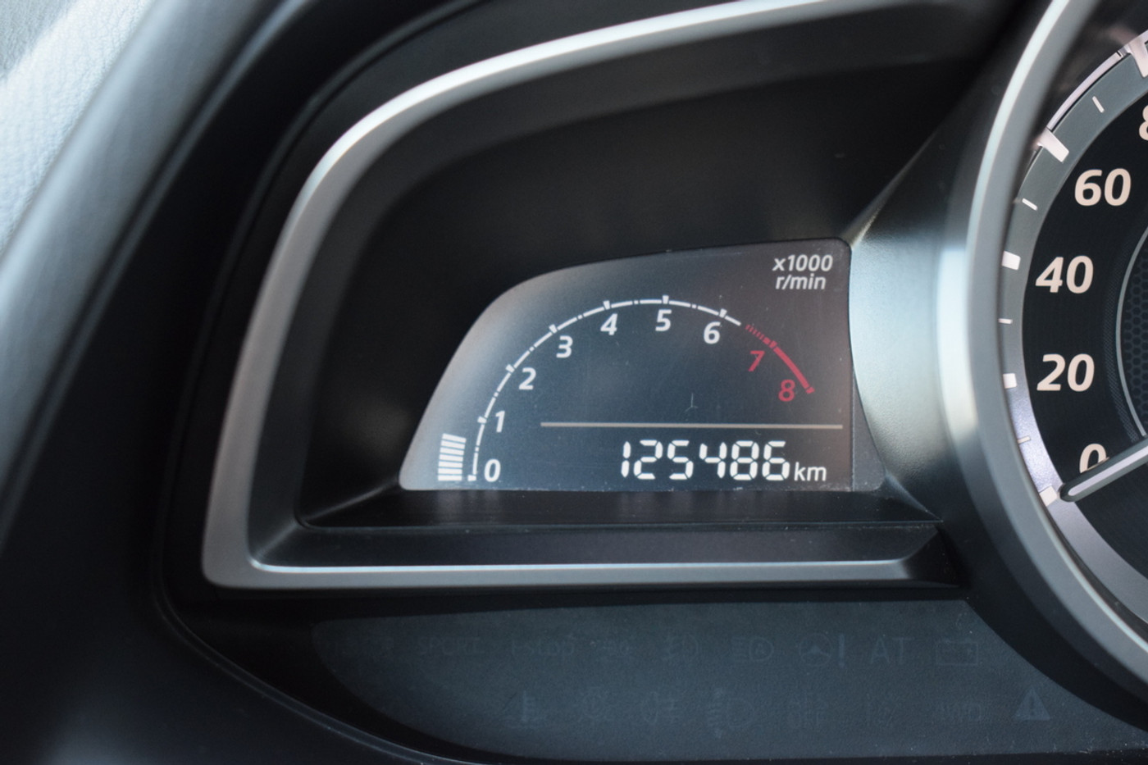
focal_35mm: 68
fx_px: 2152
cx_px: 574
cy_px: 382
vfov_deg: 20.2
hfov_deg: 29.9
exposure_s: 1/60
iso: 2200
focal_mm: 45
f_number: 5
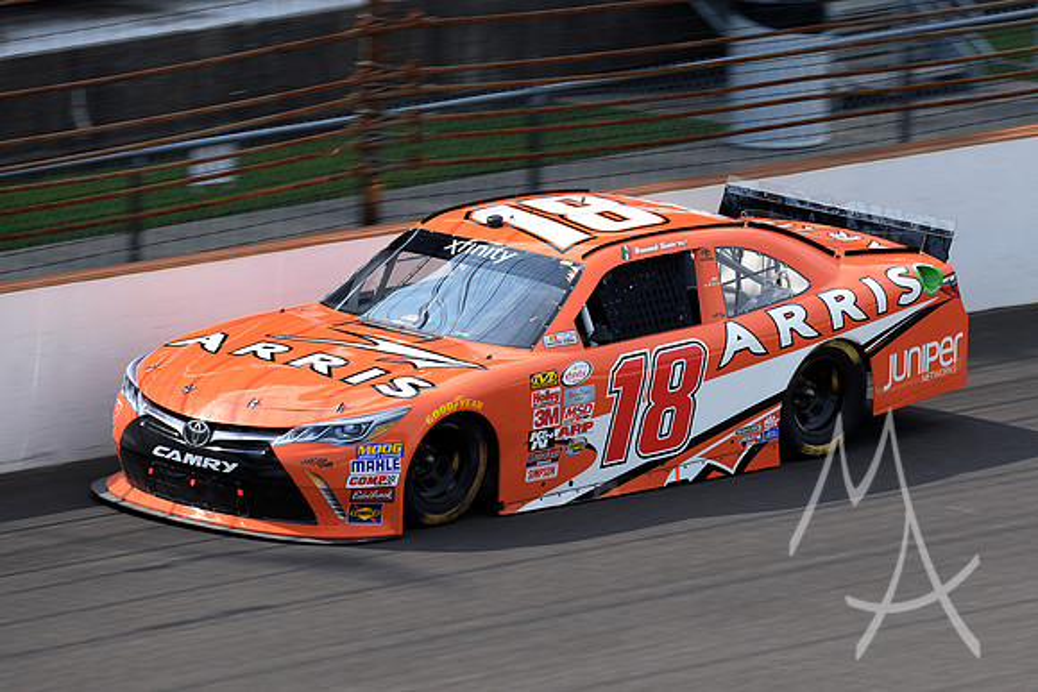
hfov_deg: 5.2
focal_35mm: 400
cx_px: 519
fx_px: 11535
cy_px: 346
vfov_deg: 3.4
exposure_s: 1/800
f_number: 5.6
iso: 200
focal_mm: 400
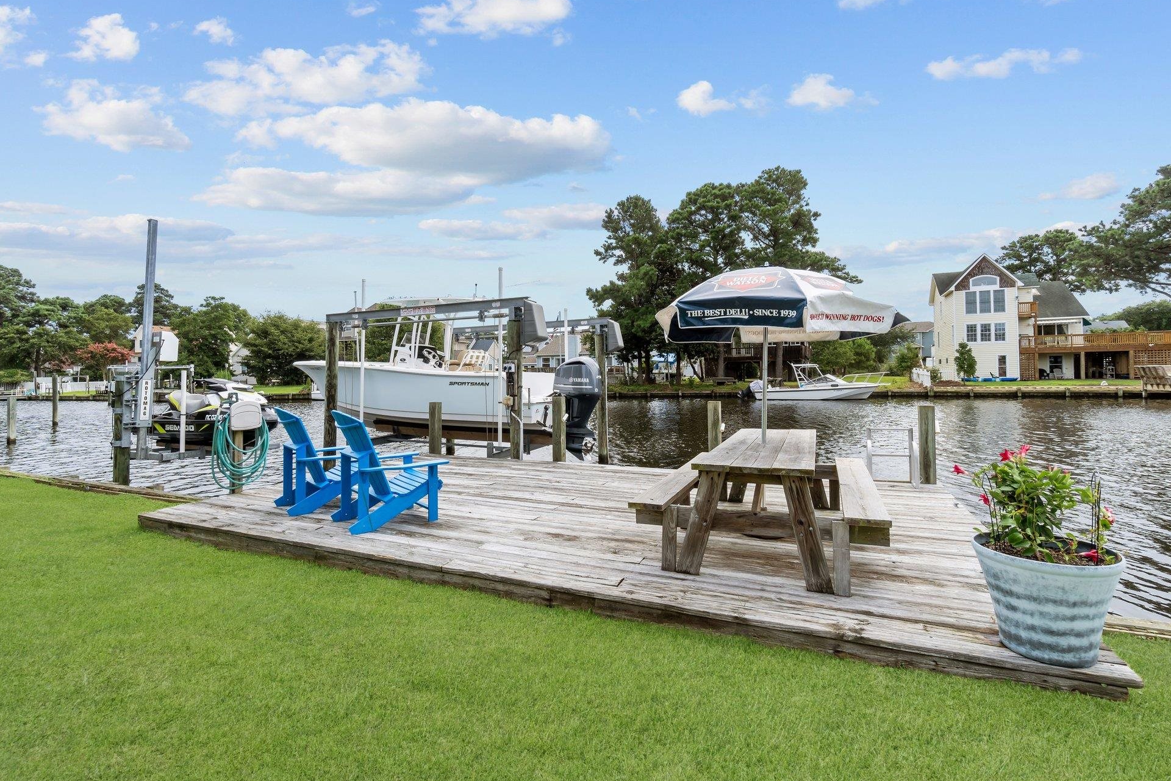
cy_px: 369
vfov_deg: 73.7
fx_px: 520
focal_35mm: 16
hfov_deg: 96.7
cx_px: 566
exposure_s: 1/200
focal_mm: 10
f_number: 9
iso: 100
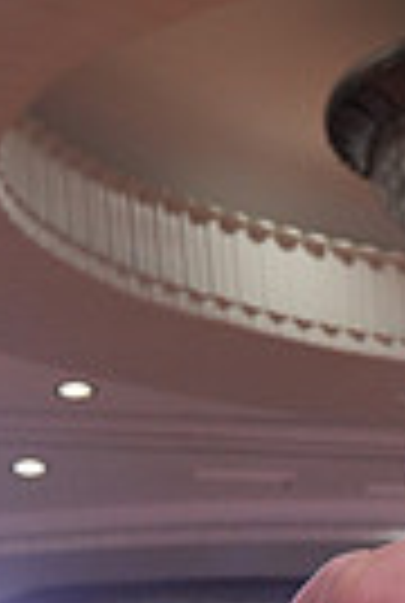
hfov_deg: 8.9
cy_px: 1120
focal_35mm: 147
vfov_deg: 12.6
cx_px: 772
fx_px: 2468
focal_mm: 34
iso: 1600
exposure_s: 1/500
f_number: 4
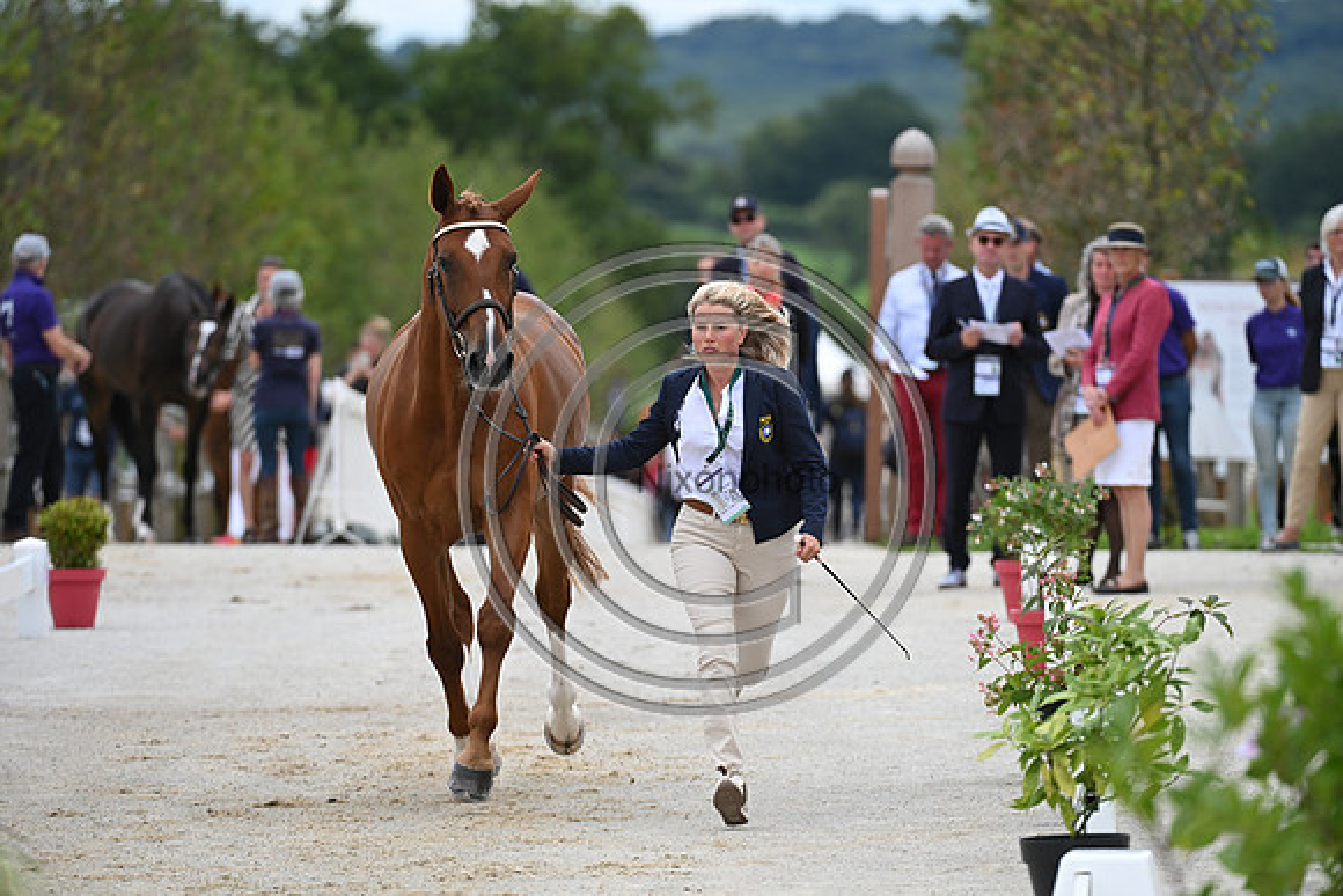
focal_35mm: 340
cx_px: 672
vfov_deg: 4.0
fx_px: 12686
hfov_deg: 6.1
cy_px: 448
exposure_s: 1/1600
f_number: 5.6
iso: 500
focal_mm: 340
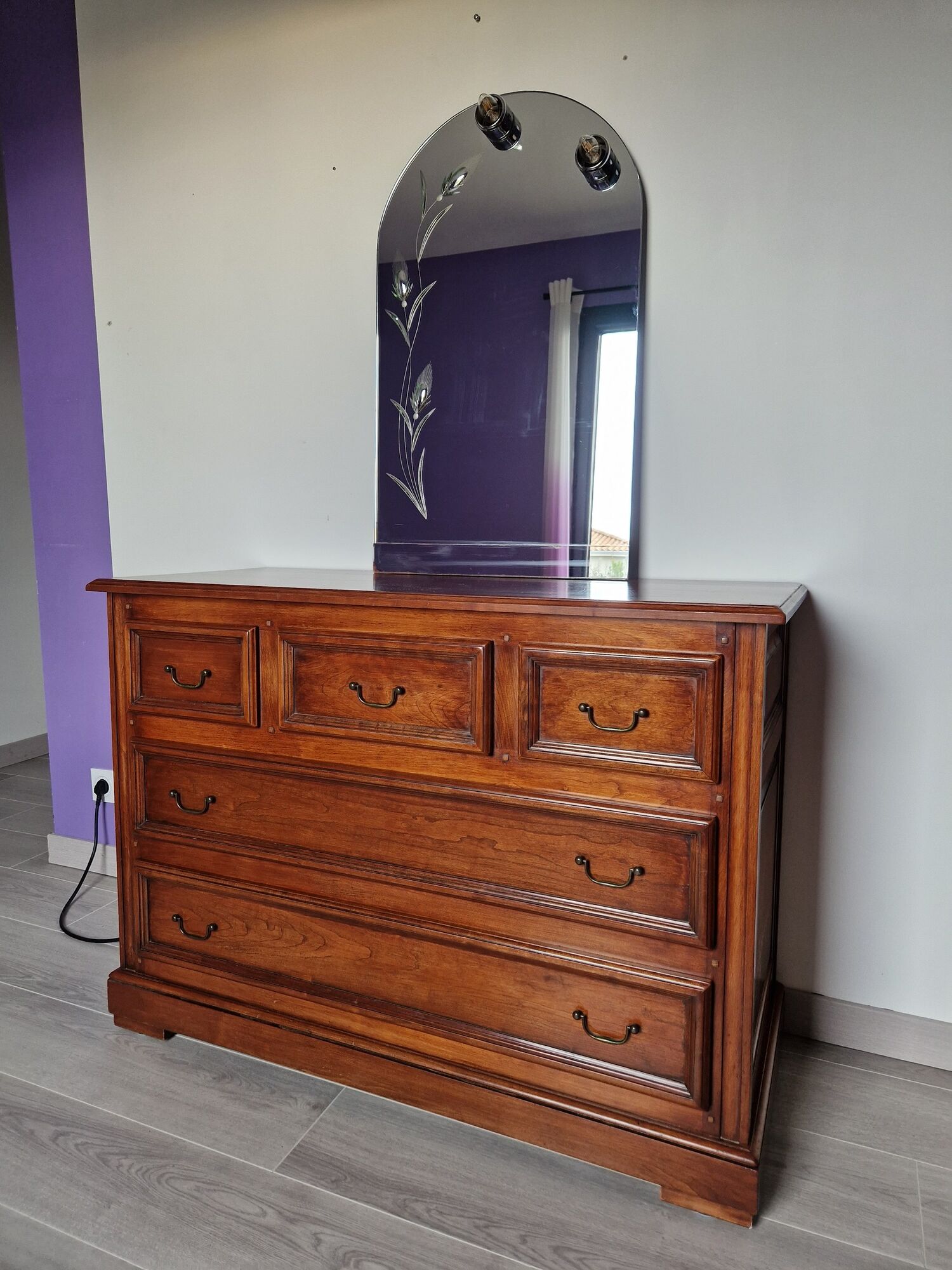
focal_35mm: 23
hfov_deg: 58.9
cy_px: 635
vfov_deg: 73.9
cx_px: 476
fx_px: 843
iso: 160
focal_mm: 5.4
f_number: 1.8
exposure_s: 1/100
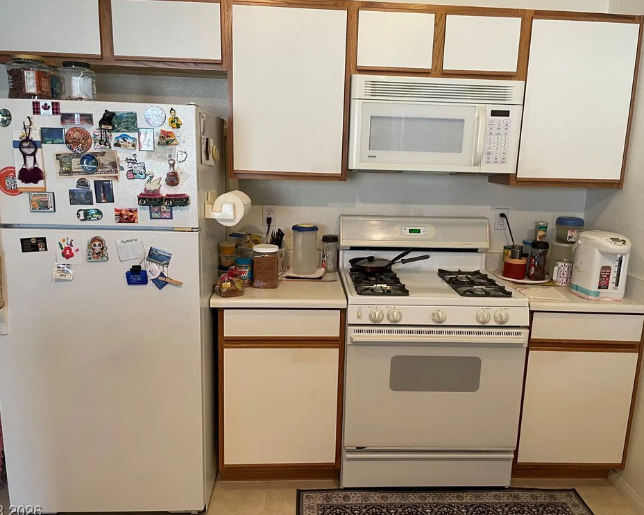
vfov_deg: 51.5
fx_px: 534
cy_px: 260
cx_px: 327
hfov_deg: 62.2
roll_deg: -0.5
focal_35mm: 28
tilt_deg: -10.2
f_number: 1.6
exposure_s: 1/60
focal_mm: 4.2
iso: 100
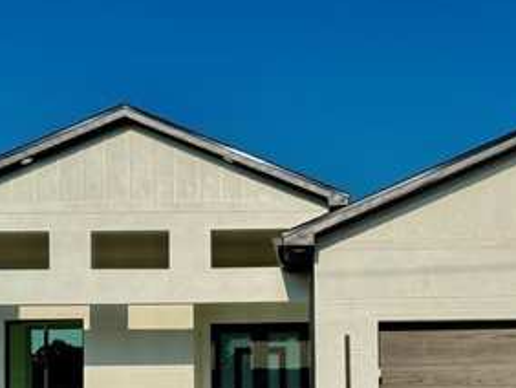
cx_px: 306
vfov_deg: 21.1
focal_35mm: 68
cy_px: 362
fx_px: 1014
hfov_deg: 28.5
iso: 80
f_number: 1.78
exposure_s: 1/14286
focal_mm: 6.76
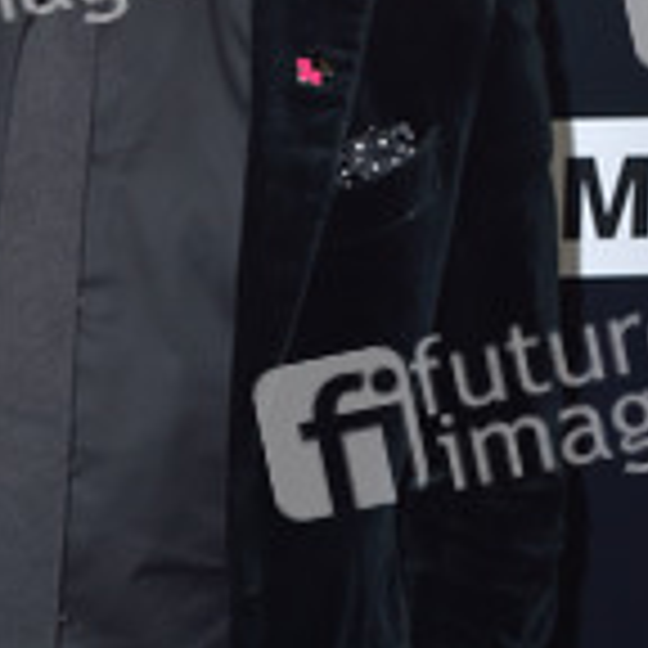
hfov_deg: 13.1
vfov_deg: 13.2
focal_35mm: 132
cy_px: 189
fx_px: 2796
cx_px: 79
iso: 400
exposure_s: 1/200
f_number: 5.6
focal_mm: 56
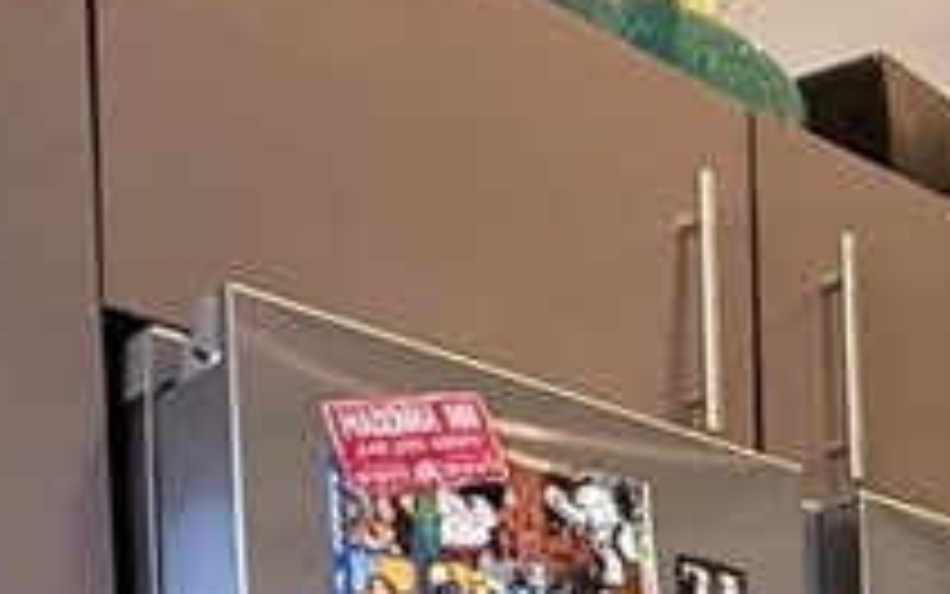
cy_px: 1161
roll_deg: +0.8
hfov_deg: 24.2
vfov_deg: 15.0
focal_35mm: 72
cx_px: 1306
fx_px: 1865
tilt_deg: -2.3
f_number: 2.2
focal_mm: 2.22
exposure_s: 1/60
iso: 500
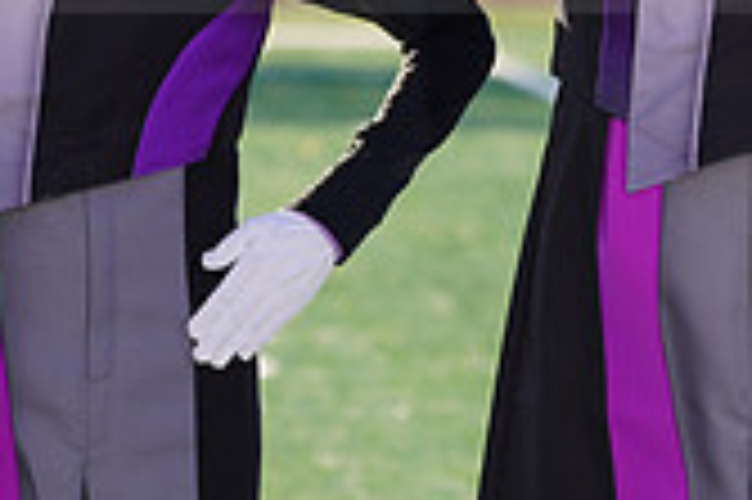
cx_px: 545
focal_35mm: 716
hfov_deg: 2.9
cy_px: -119
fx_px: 14942
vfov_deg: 1.9
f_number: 7.1
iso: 100
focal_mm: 206
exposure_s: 1/250
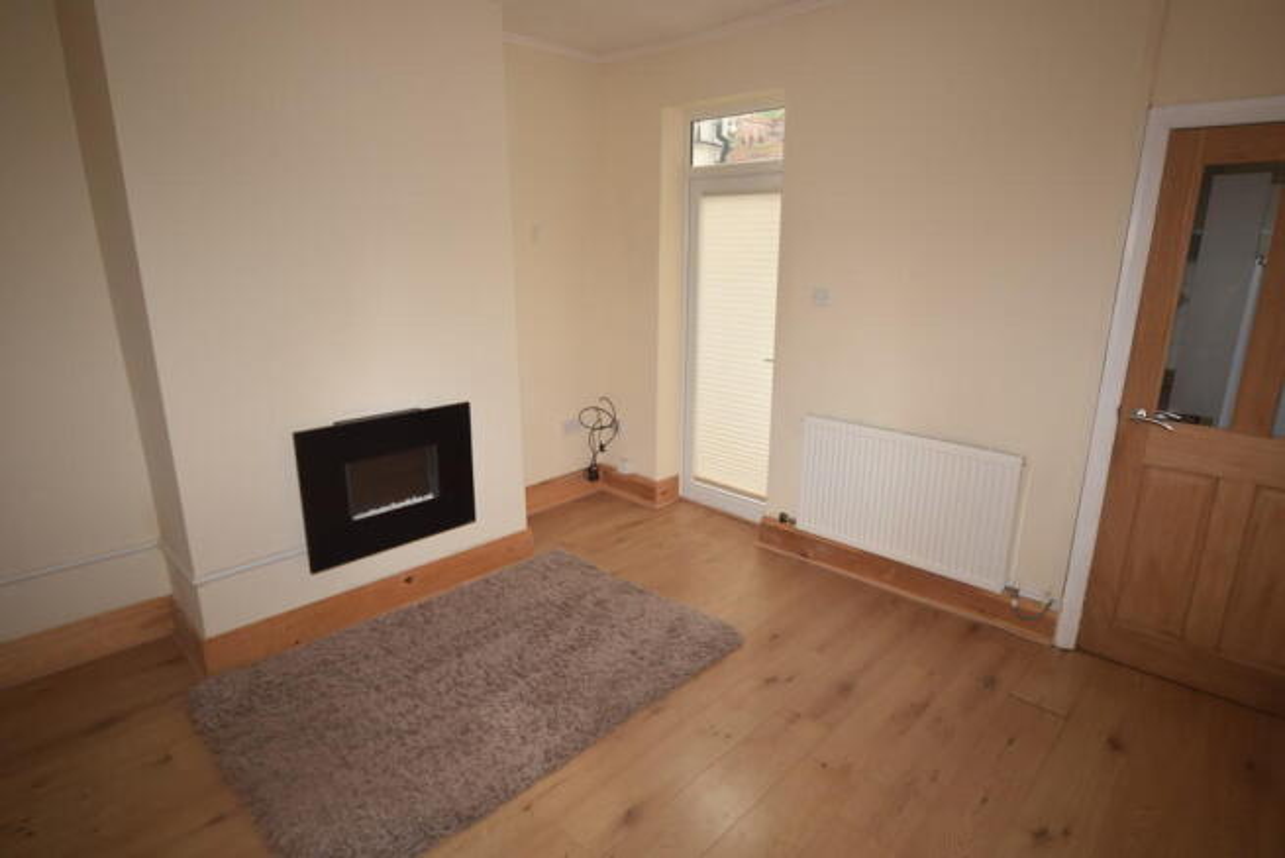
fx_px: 643
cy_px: 429
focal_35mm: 18
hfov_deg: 90.0
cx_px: 642
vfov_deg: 67.4
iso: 100
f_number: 4.5
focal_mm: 12
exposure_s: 1/60
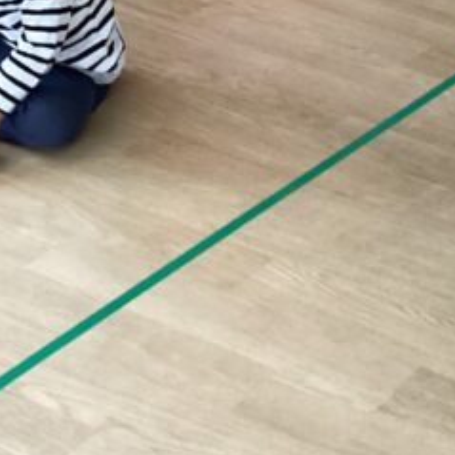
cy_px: 330
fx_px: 1279
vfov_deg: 20.1
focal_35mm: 86
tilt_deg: -48.2
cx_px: 699
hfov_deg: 17.9
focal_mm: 3.3
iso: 100
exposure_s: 1/100
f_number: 2.4
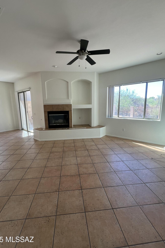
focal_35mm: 14
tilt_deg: -8.4
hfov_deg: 81.1
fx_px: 96
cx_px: 77
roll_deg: +1.9
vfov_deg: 104.3
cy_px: 123
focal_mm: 1.57
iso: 40
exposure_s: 1/99
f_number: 1.8
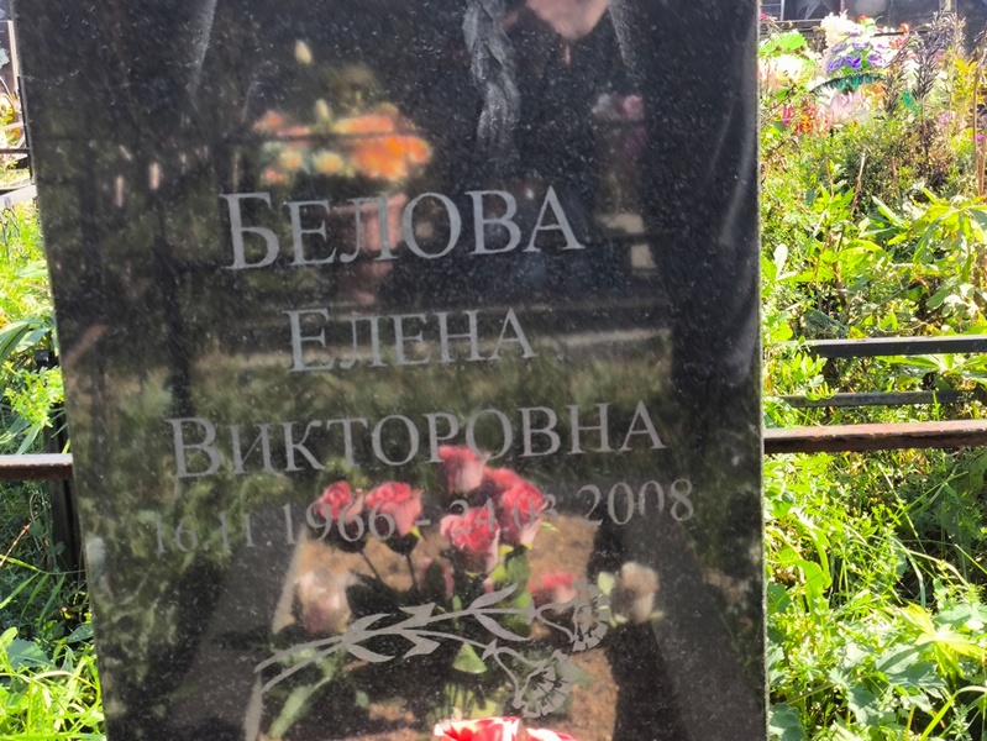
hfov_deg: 38.2
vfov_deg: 29.1
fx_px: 1426
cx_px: 494
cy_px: 370
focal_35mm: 50
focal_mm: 4.71
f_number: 1.7
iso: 50
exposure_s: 1/208
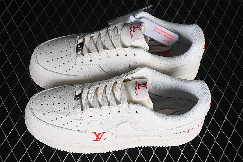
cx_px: 122
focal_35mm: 75
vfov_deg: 18.2
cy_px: 81
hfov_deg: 27.0
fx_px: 506
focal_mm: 50
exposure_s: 1/80
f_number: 7.1
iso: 160
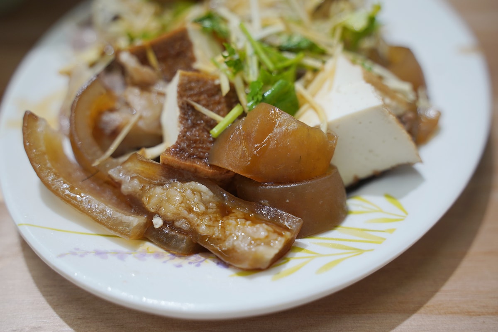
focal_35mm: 48
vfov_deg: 28.1
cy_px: 166
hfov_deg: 41.1
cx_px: 249
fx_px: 664
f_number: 4
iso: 320
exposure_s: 1/60
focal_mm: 48
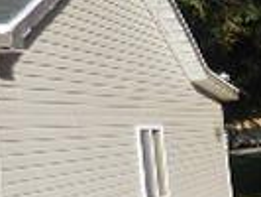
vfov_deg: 12.3
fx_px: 906
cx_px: 495
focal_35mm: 120
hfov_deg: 14.2
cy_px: 173
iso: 125
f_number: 3.3
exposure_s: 1/1000
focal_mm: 4.5
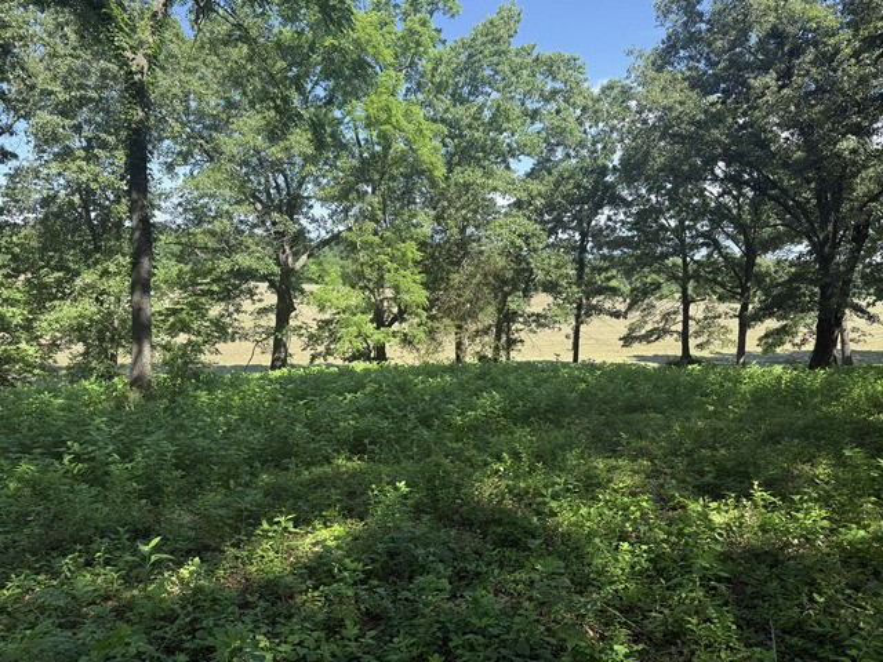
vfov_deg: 56.8
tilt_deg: -5.5
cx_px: 442
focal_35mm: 24
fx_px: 612
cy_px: 331
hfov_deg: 71.6
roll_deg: -2.1
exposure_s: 1/1075
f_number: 1.78
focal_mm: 6.76
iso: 80
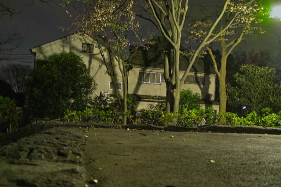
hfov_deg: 47.4
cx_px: 140
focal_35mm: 41
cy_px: 94
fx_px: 320
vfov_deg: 32.6
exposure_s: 15
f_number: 3.2
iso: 50
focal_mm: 24.2
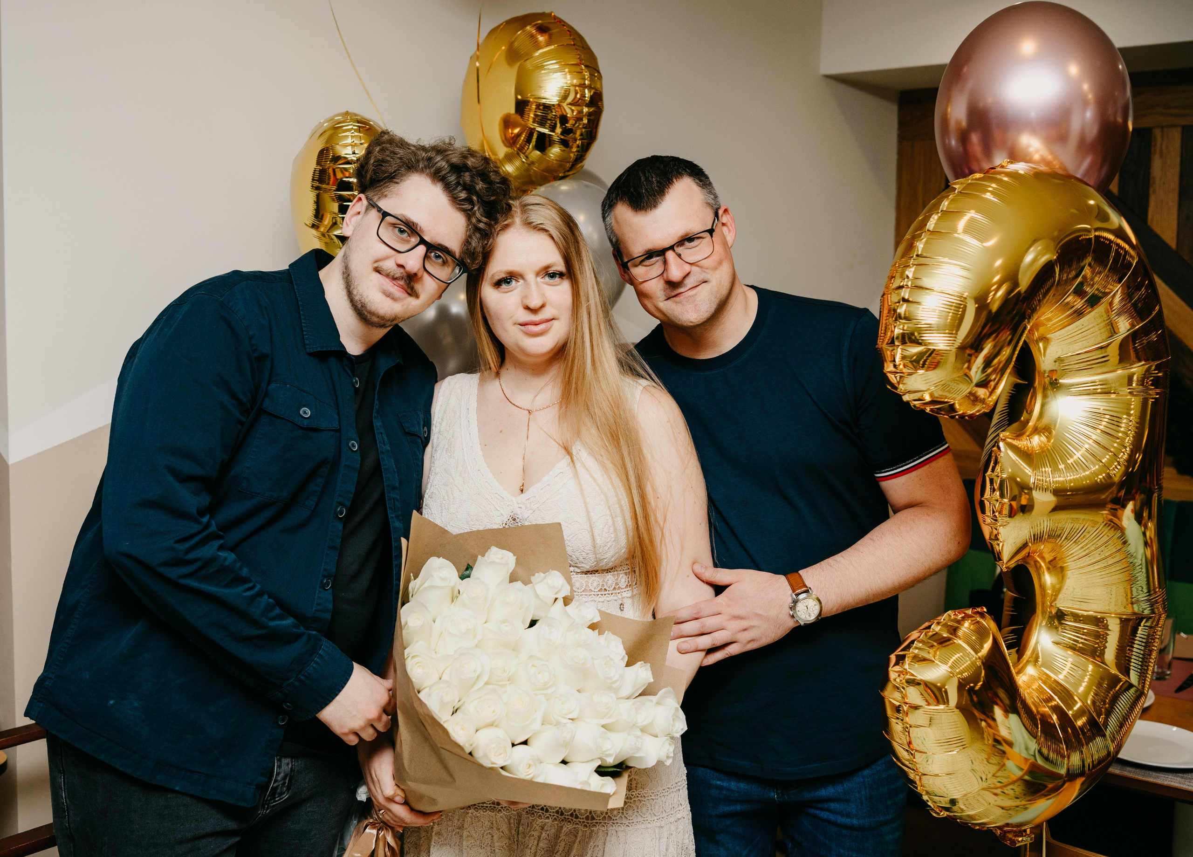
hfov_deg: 51.1
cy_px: 374
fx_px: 1247
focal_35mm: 37
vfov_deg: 37.9
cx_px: 553
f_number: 3.5
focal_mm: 31
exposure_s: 1/160
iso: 200
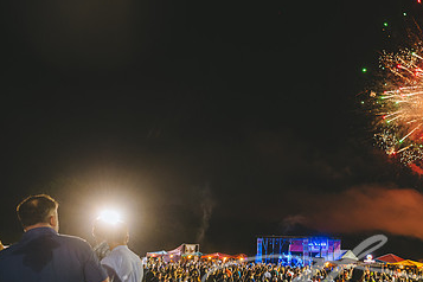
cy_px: 168
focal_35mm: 39
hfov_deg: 47.6
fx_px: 458
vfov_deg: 34.1
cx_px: 319
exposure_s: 1/60
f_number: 2.8
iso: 800
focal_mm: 24
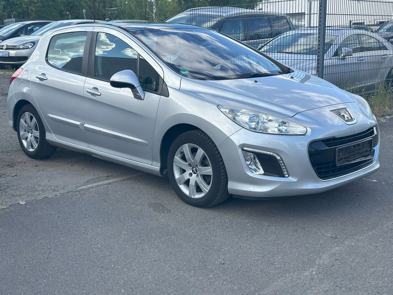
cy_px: 148
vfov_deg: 30.3
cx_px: 196
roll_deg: +0.1
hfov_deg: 39.7
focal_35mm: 48
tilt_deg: -10.6
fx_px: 545
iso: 64
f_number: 1.78
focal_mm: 6.86
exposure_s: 1/1212
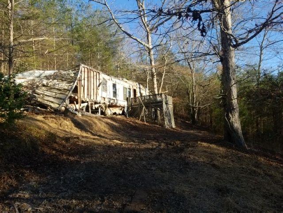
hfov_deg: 67.3
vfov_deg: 53.1
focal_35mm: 26
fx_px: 213
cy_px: 106
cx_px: 142
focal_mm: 4.25
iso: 50
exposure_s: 1/844
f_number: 1.7
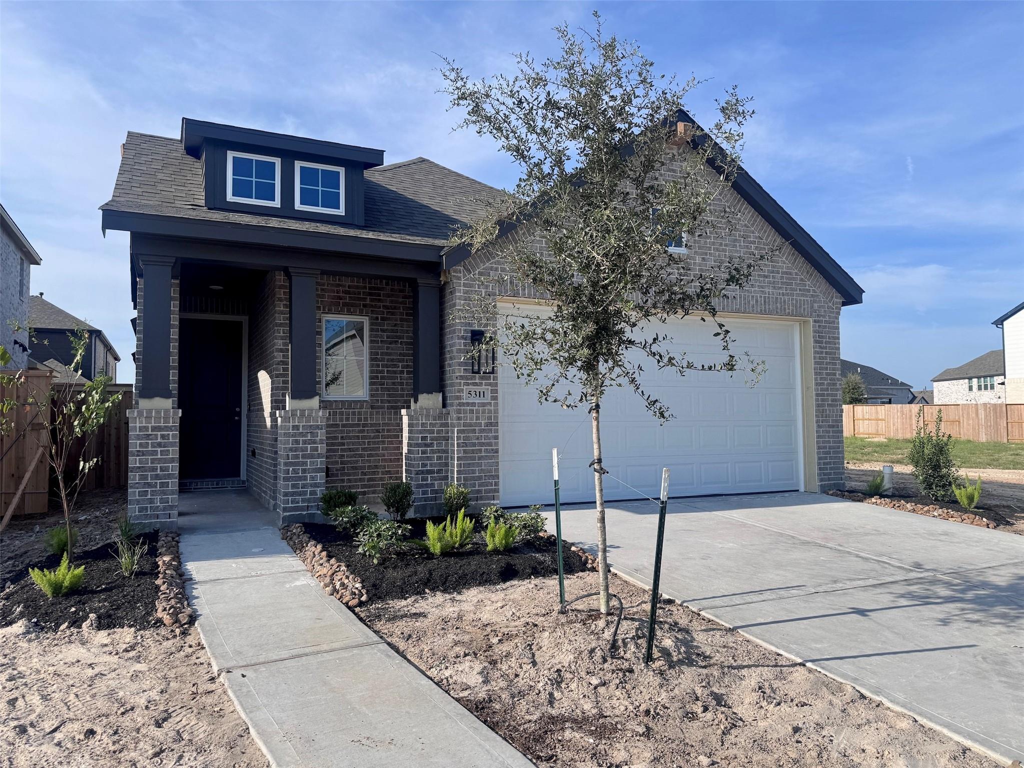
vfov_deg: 56.8
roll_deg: -0.2
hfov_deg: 71.6
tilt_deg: +2.4
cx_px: 512
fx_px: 710
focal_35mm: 24
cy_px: 384
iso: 80
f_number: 1.78
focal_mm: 6.76
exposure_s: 1/4049
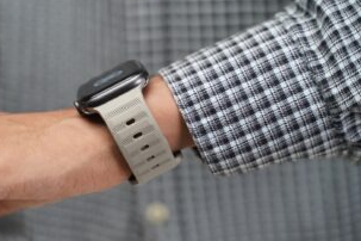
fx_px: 993
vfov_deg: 13.8
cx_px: 130
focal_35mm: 99
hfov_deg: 20.6
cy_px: 114
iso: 640
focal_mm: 75
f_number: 4
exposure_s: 1/90
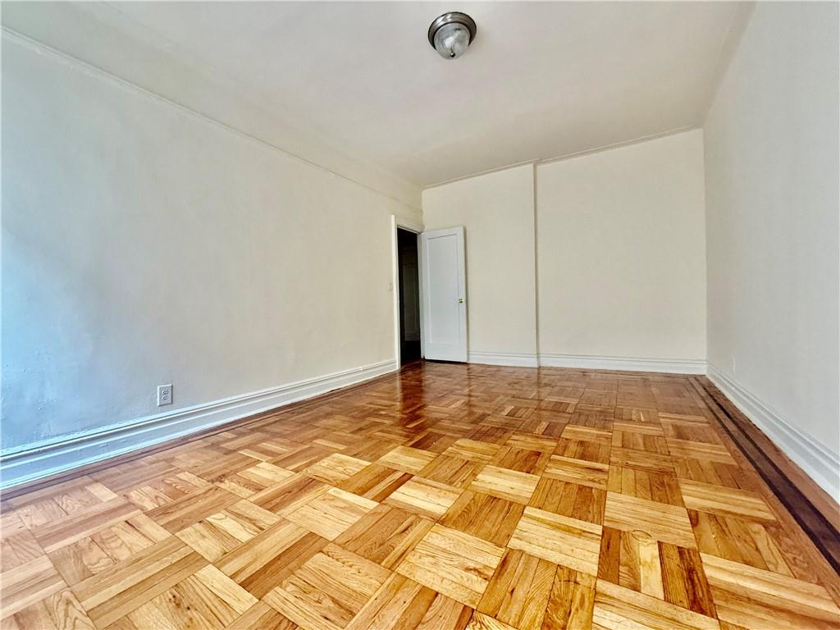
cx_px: 420
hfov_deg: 102.1
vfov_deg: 85.7
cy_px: 315
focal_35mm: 14
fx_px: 340
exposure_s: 1/99
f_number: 2.2
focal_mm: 2.22
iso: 320
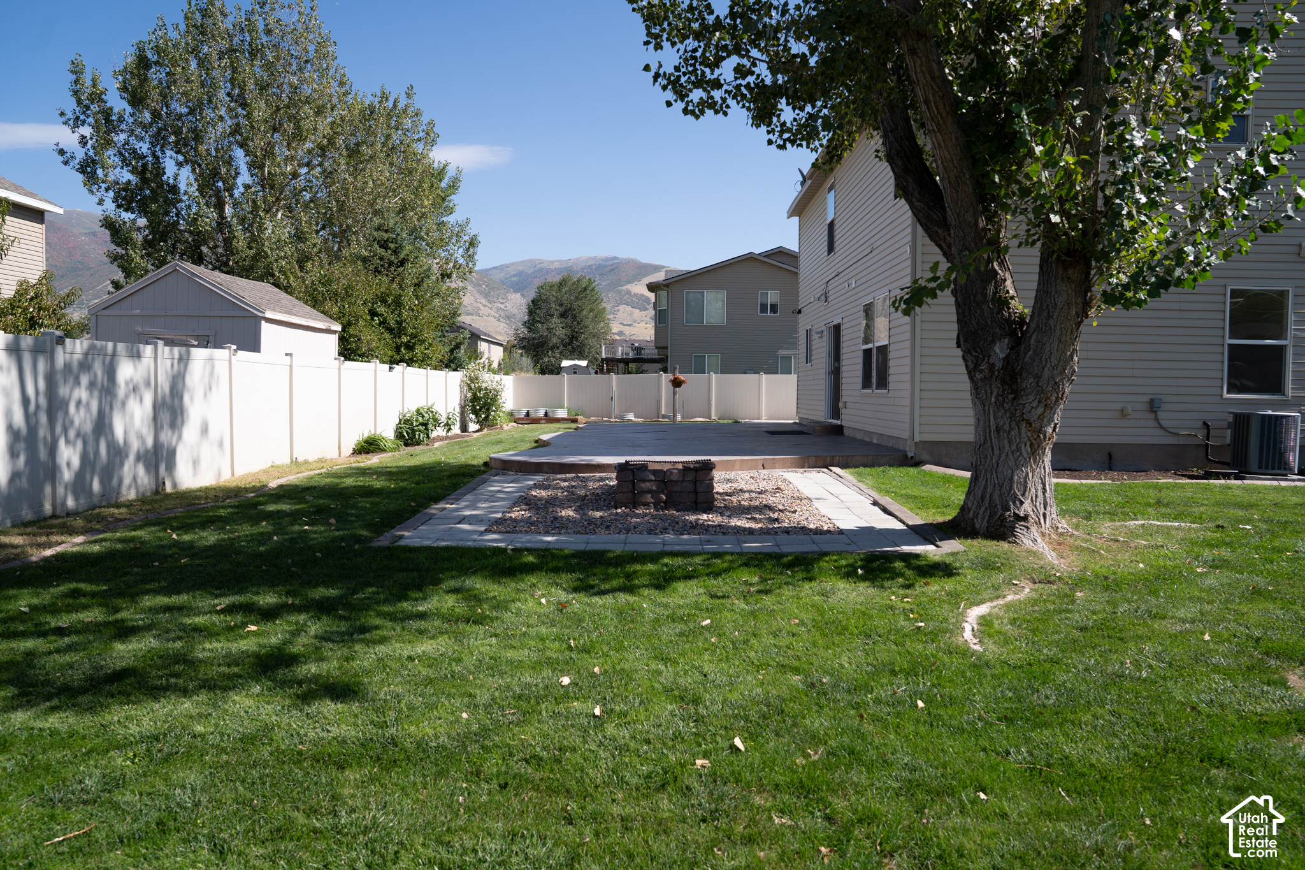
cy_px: 435
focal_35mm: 24
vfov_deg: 53.1
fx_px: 870
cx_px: 652
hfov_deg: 73.7
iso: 100
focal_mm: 24
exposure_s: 1/400
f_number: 5
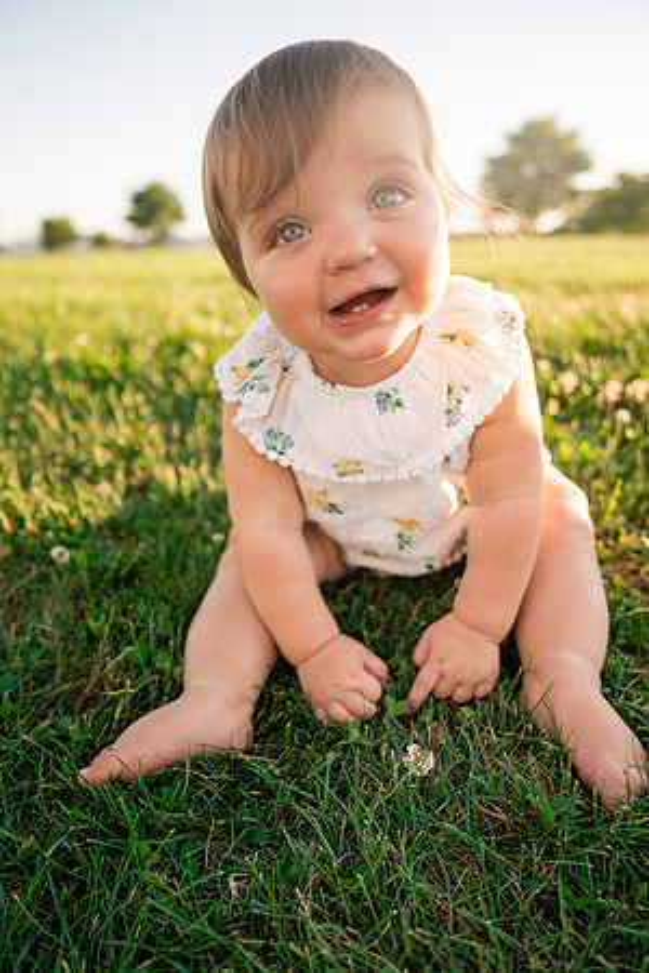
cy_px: 486
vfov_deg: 73.7
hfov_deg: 53.1
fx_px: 649
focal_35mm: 24
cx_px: 324
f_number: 2.8
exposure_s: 1/2000
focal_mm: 24
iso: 400
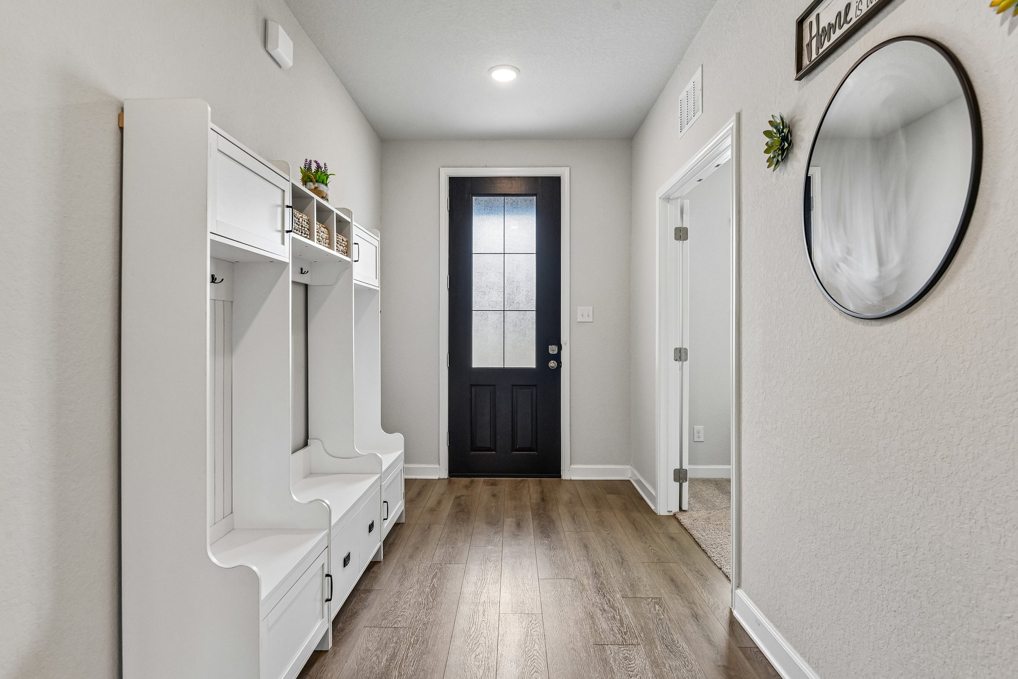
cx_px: 509
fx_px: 537
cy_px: 340
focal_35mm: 19
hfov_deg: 86.9
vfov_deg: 64.5
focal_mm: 19
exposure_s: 1/20
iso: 560
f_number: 8
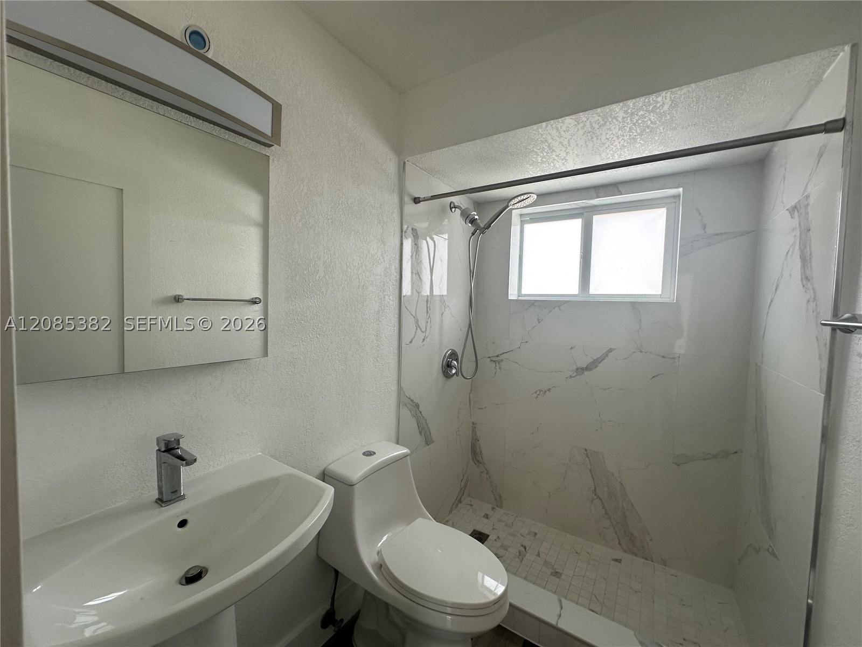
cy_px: 324
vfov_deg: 85.7
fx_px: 349
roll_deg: -1.3
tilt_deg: -2.6
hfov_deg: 102.1
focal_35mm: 14
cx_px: 431
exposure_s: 1/99
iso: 50
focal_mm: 2.22
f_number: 2.2
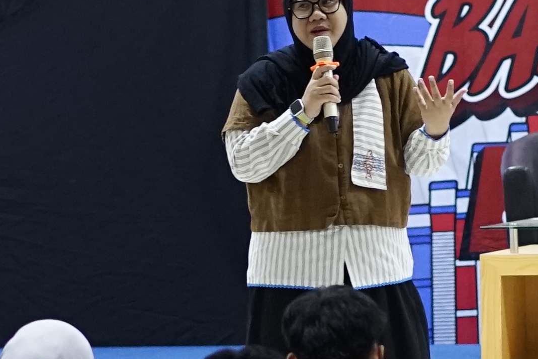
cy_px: 266
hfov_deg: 7.5
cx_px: 302
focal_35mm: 276
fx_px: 4124
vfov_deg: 5.0
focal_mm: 50
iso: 2000
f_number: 1.8
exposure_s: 1/100
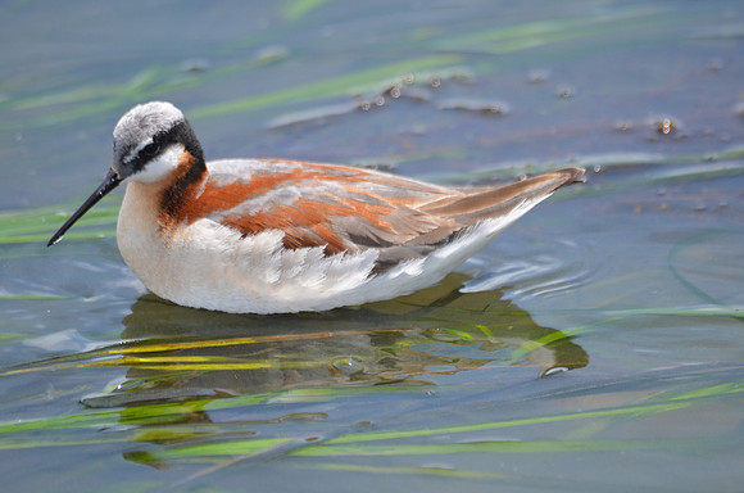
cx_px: 372
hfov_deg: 4.6
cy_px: 246
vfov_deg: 3.0
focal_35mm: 450
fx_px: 9280
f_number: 5.6
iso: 450
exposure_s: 1/1000
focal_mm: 300
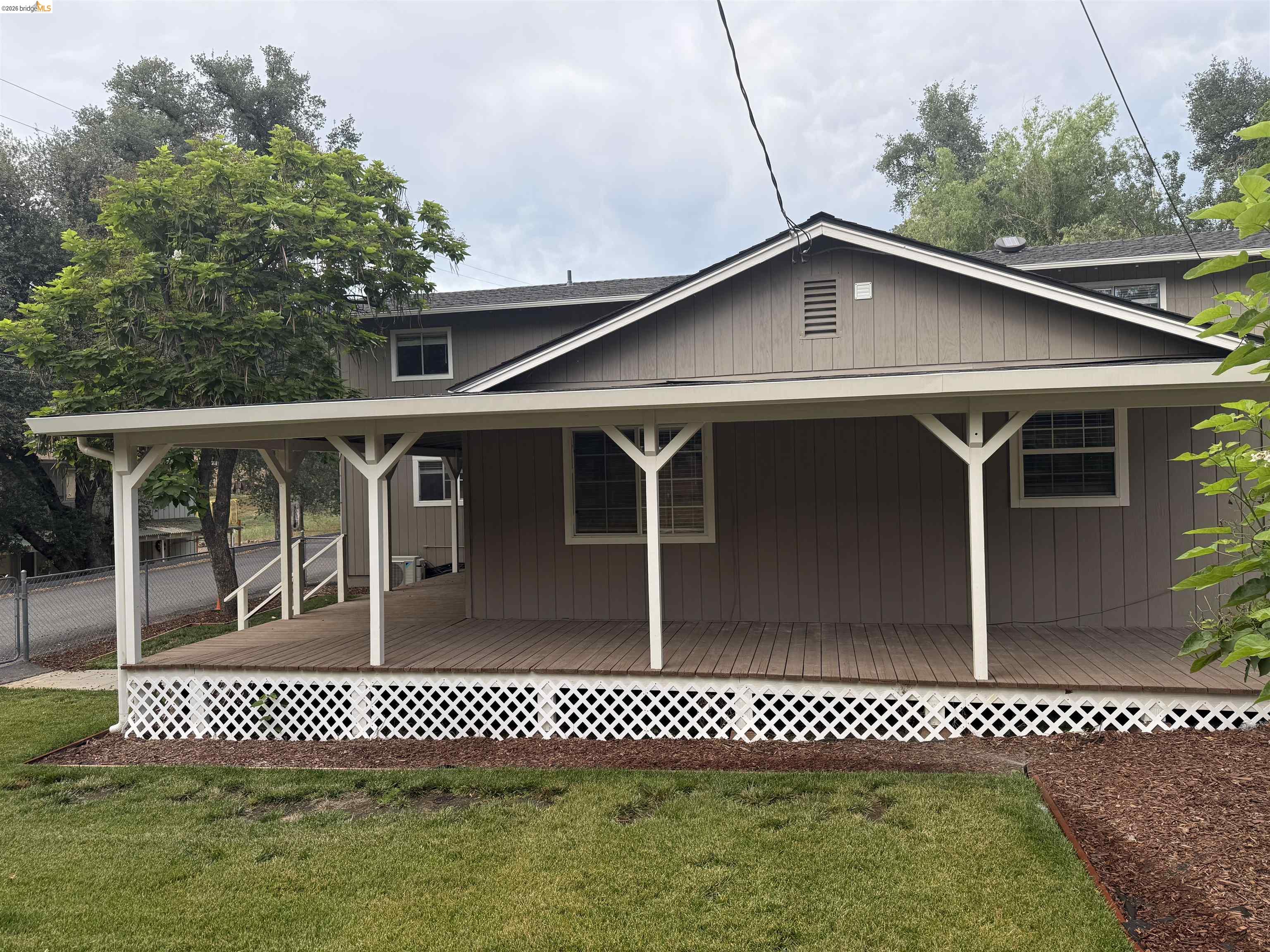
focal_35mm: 24
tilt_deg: +0.1
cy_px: 476
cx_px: 635
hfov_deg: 71.6
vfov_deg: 56.8
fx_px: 881
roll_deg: +0.8
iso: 80
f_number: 1.78
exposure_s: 1/757
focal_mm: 6.76
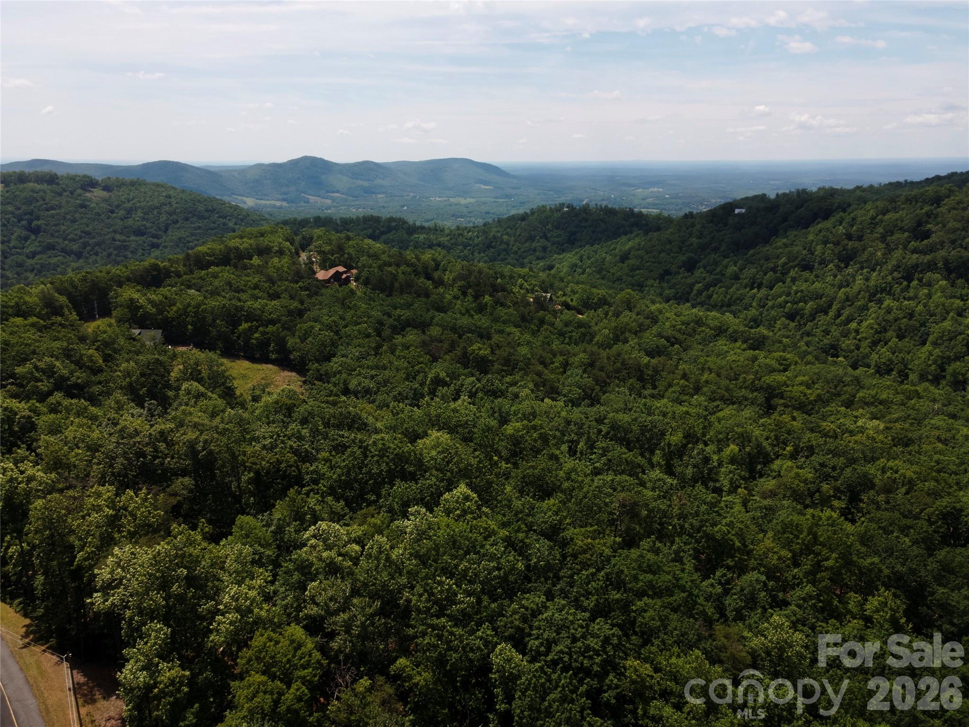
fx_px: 672
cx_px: 484
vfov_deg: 56.8
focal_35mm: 24
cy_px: 364
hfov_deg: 71.6
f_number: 2.8
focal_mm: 4.5
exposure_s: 1/80
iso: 100
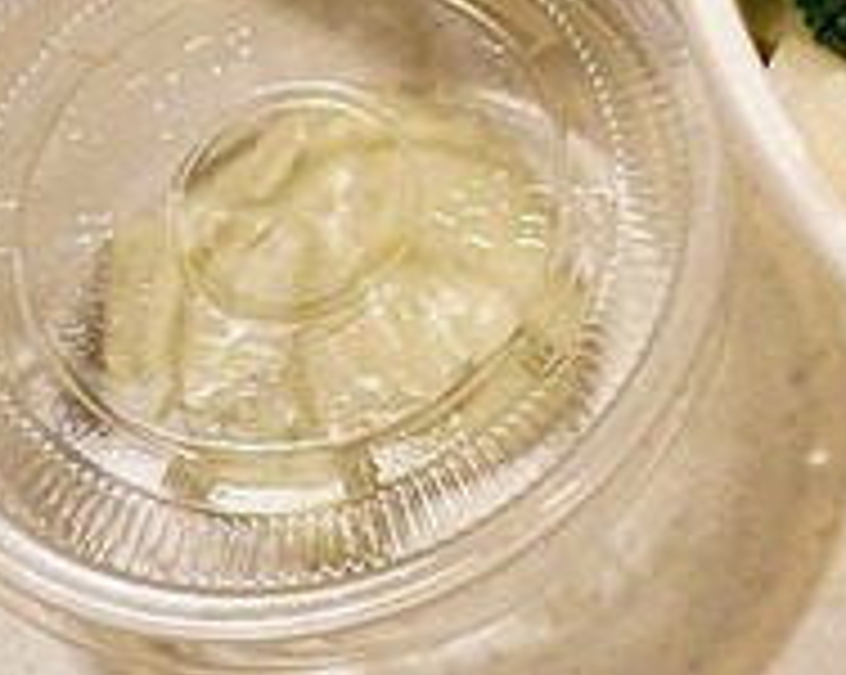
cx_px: 1174
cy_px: -184
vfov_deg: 14.3
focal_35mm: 104
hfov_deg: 17.2
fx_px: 2589
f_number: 4
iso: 2500
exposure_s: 1/60
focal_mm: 23
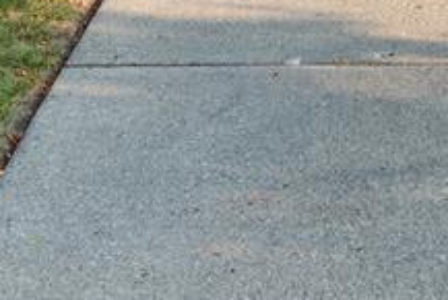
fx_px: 1644
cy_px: -352
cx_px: 283
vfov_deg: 9.5
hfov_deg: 15.5
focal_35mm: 132
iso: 100
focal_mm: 28
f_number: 8
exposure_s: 1/15
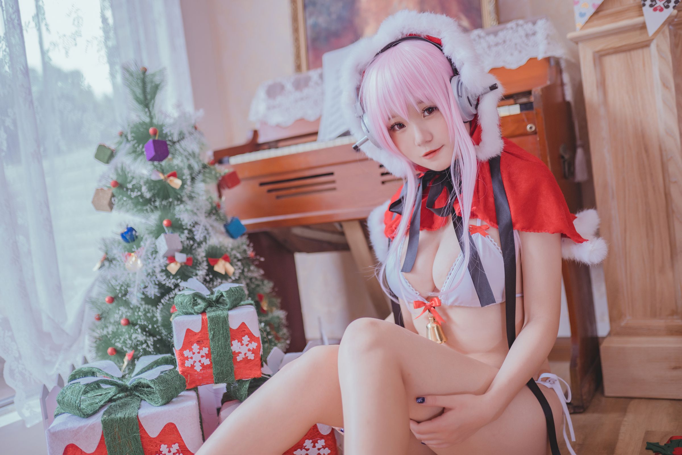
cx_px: 341
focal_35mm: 35
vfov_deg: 37.9
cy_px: 228
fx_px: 663
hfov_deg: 54.4
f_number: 1.8
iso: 400
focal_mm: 35
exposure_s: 1/100
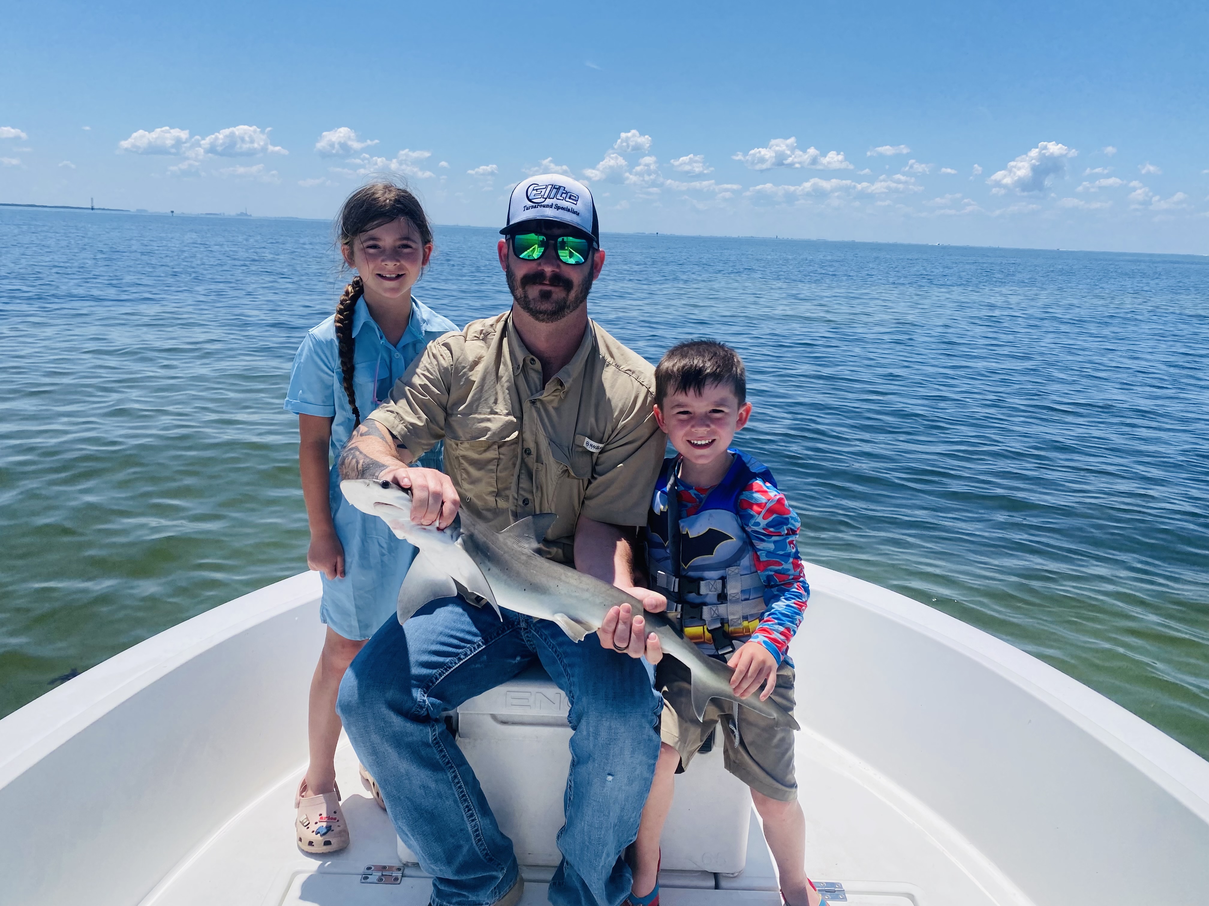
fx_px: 908
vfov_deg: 53.1
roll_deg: -0.9
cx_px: 604
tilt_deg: -14.9
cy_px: 453
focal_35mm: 26
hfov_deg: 67.3
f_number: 1.8
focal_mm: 4.25
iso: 32
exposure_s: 1/4608
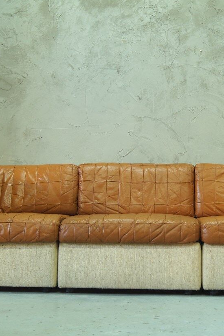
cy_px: 168
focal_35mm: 50
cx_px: 134
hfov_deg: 26.9
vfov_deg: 39.6
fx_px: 467
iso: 400
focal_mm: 22
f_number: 7.1
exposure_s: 1/8
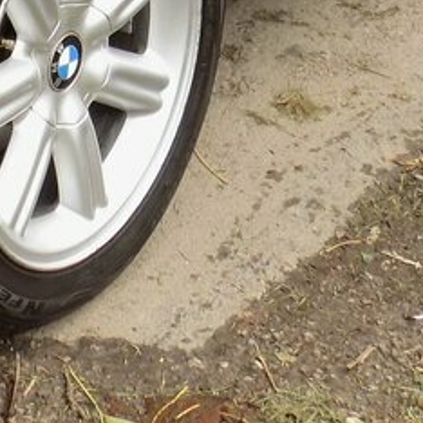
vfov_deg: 11.8
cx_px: -159
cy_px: -352
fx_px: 1880
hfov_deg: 12.4
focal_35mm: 136
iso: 80
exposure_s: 1/125
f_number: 3.3
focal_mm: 5.3
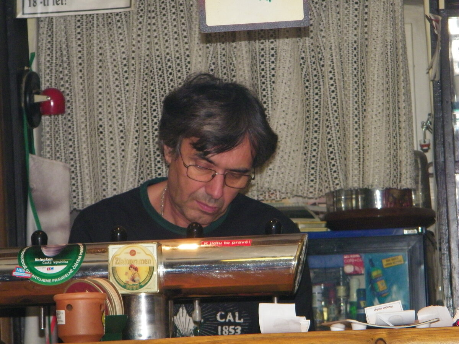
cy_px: 172
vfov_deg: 9.9
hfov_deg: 13.2
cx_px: 230
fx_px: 1989
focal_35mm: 150
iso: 250
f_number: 5
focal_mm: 26.8
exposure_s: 1/60
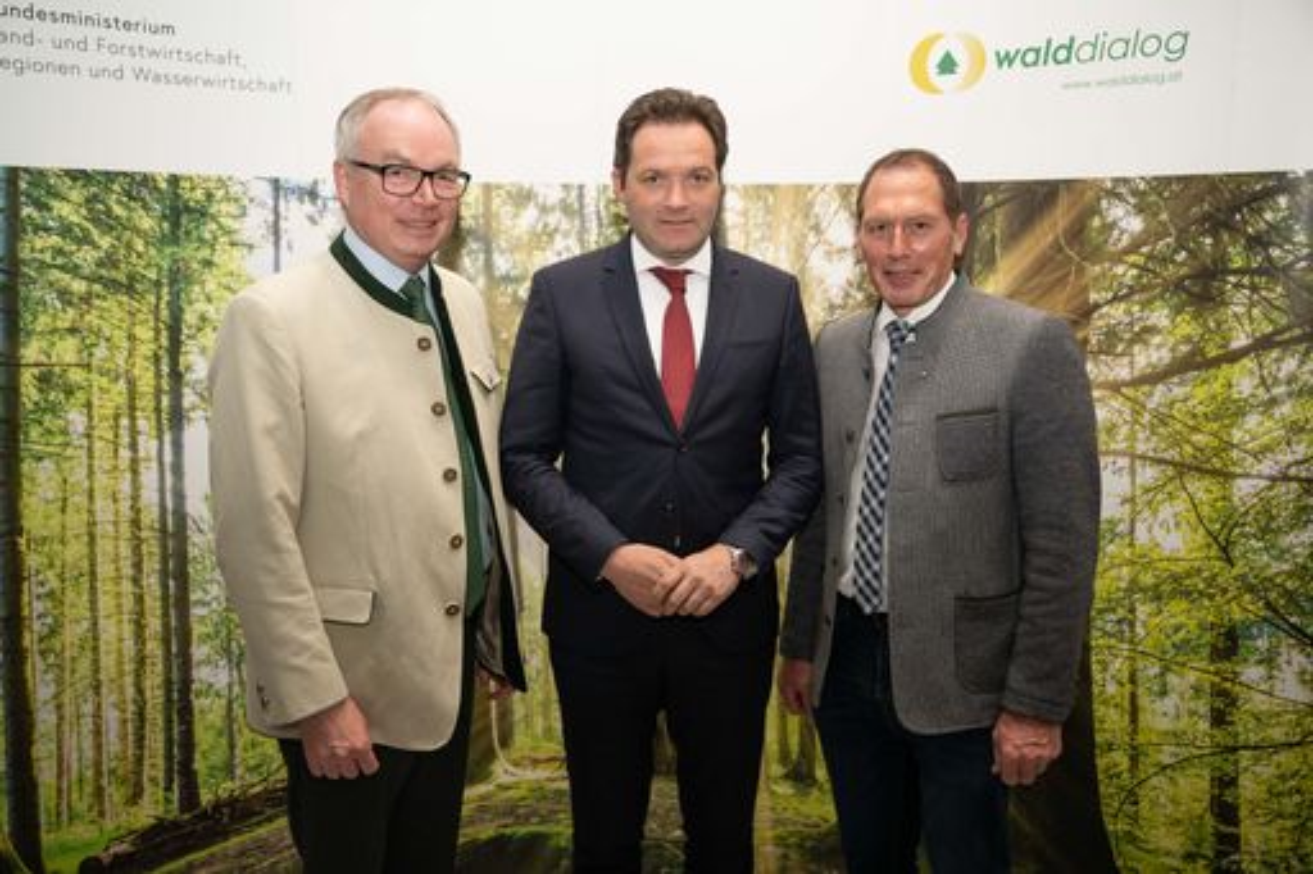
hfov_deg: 58.0
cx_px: 656
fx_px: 1185
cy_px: 437
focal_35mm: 32
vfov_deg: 40.5
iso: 320
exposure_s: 1/200
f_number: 3.5
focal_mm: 32.5
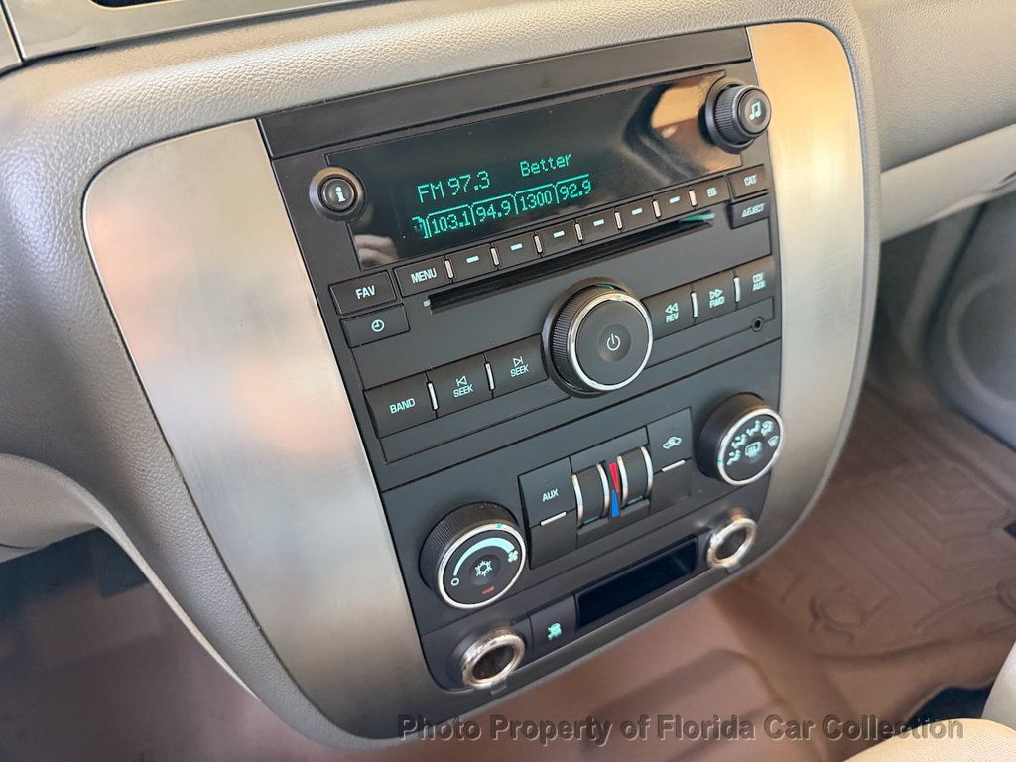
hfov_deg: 71.6
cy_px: 381
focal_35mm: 24
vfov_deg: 56.8
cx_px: 508
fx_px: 704
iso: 500
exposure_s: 1/60
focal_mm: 6.76
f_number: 1.78
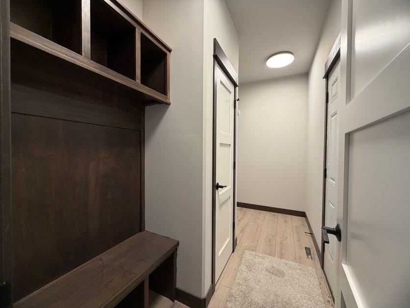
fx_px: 166
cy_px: 154
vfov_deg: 85.7
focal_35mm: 14
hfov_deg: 102.1
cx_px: 205
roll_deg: -0.6
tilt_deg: -1.5
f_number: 2.2
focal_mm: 2.22
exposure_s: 1/60
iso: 250
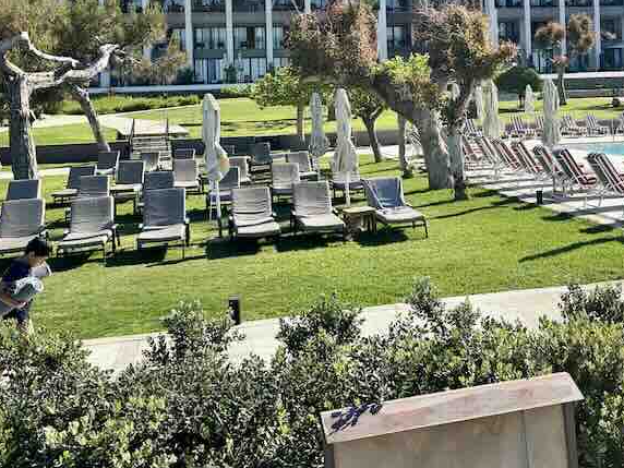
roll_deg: +3.4
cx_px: 377
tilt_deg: +1.8
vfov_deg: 32.5
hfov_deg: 43.6
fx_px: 775
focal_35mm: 43
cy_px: 84
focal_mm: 6.86
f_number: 1.78
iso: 80
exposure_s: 1/3356
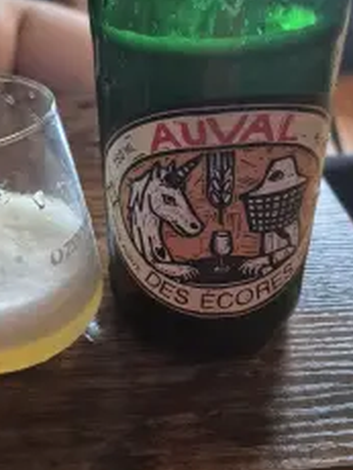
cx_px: 131
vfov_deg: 46.7
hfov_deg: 35.8
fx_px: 543
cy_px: 255
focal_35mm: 40
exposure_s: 1/60
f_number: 1.8
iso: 1600
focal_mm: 5.4
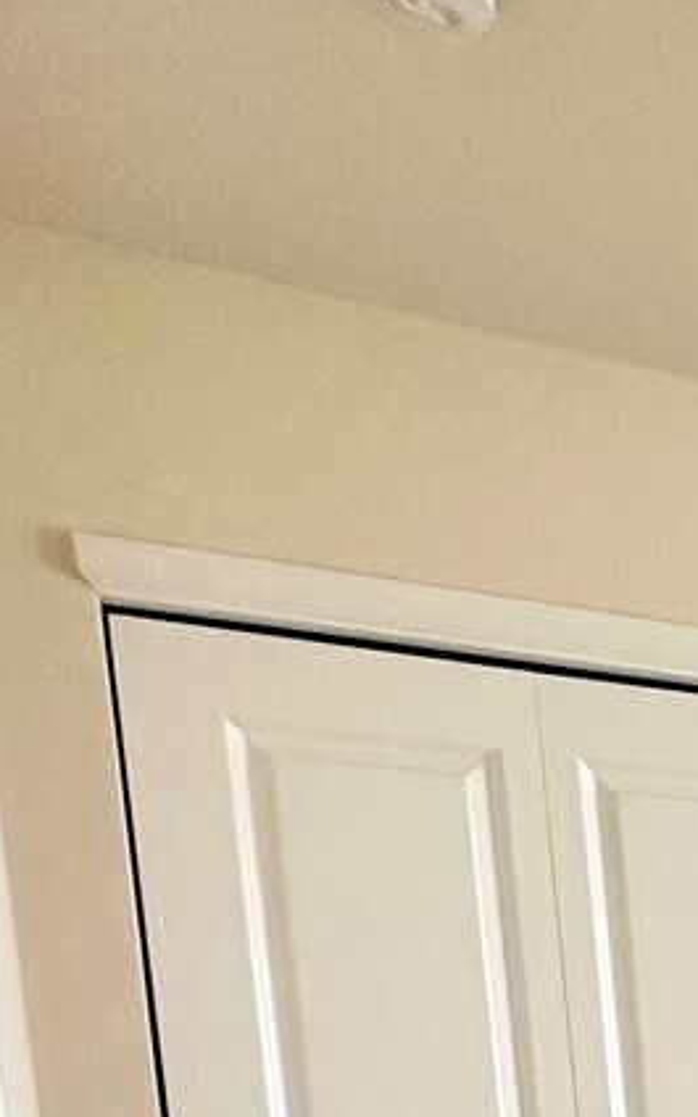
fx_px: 1704
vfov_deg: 29.9
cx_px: 1557
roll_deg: +1.6
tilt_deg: -5.8
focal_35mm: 56
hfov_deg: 15.7
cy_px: 1402
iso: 160
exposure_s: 1/99
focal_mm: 2.22
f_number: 2.2
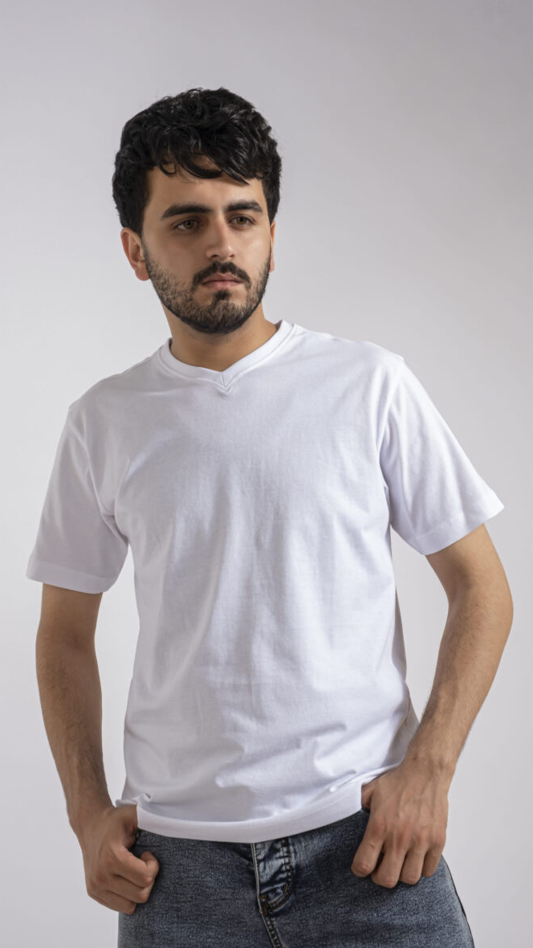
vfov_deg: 32.4
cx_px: 259
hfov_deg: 18.5
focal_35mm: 65
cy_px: 477
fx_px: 1633
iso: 100
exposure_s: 1/125
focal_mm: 40.7
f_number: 14
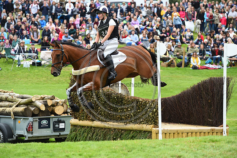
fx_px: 1151
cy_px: 79
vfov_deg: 7.8
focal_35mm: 175
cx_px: 118
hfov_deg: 11.8
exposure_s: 1/1250
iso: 900
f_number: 5.6
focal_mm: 175
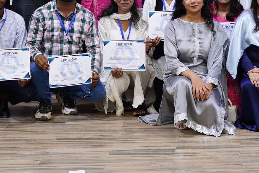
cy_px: -132
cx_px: 212
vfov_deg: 7.7
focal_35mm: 174
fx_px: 1252
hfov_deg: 11.8
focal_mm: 35
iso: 1000
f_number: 3.5
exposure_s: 1/125
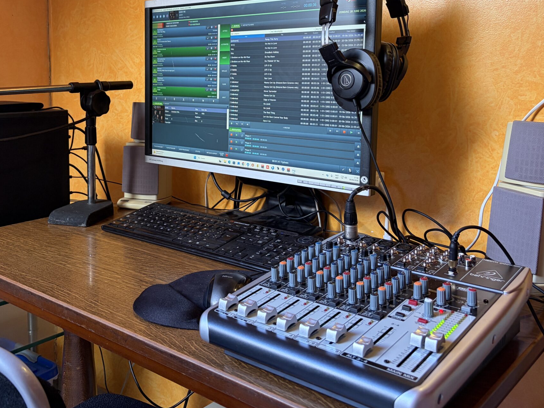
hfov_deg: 47.4
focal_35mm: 39
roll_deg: +0.0
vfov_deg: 36.4
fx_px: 613
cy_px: 128
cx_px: 202
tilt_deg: -6.1
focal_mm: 5.96
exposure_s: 1/50
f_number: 1.6
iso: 160
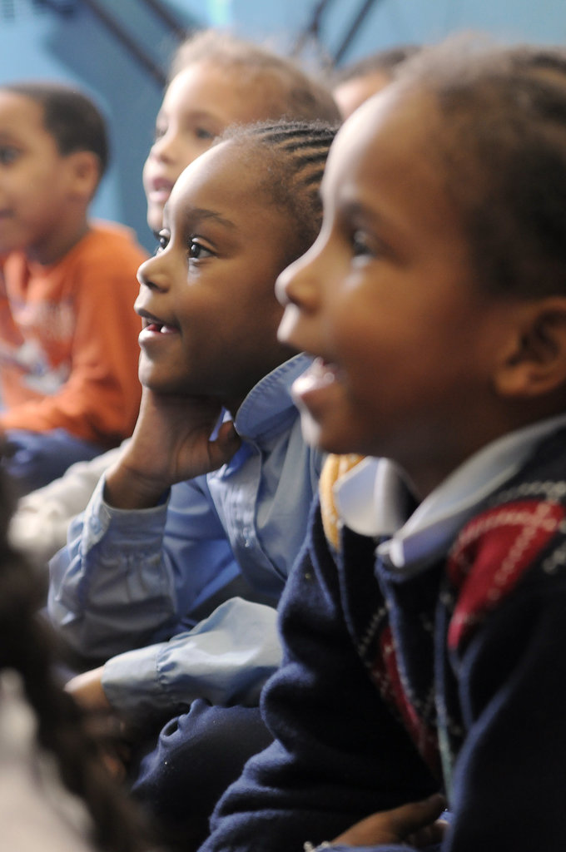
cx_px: 283
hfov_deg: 12.1
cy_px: 426
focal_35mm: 112
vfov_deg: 18.2
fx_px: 2660
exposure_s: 1/125
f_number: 3.5
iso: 800
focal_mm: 75
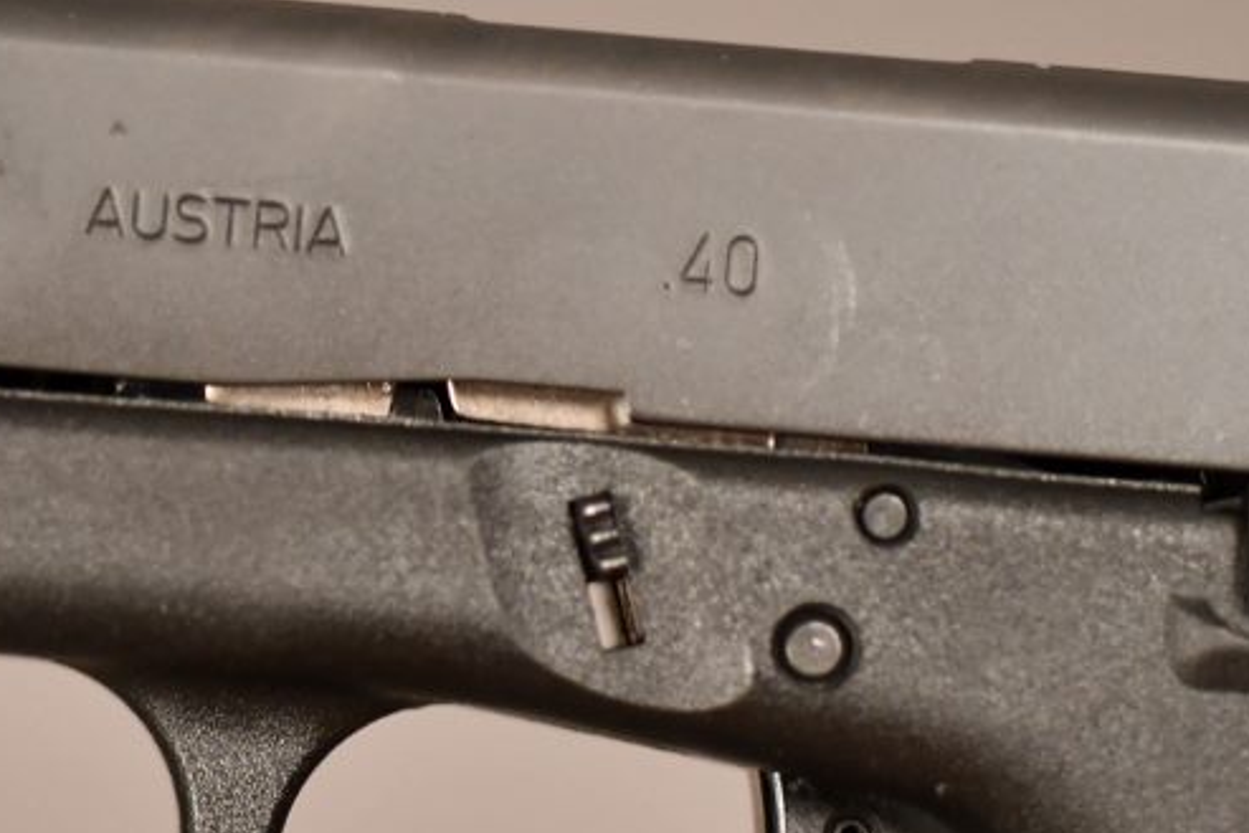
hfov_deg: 11.0
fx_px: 6489
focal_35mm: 187
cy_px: 498
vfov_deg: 7.3
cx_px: 332
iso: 2200
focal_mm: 60
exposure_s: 1/250
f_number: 3.2
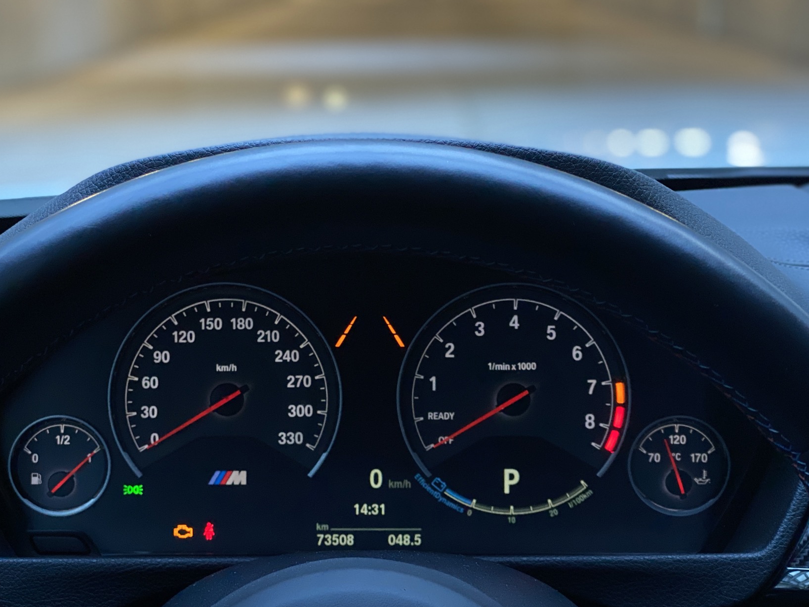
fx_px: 1496
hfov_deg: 30.3
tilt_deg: -14.6
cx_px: 380
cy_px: 360
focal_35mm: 64
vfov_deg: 22.9
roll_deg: +0.0
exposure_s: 1/35
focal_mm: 6
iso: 160
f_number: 2
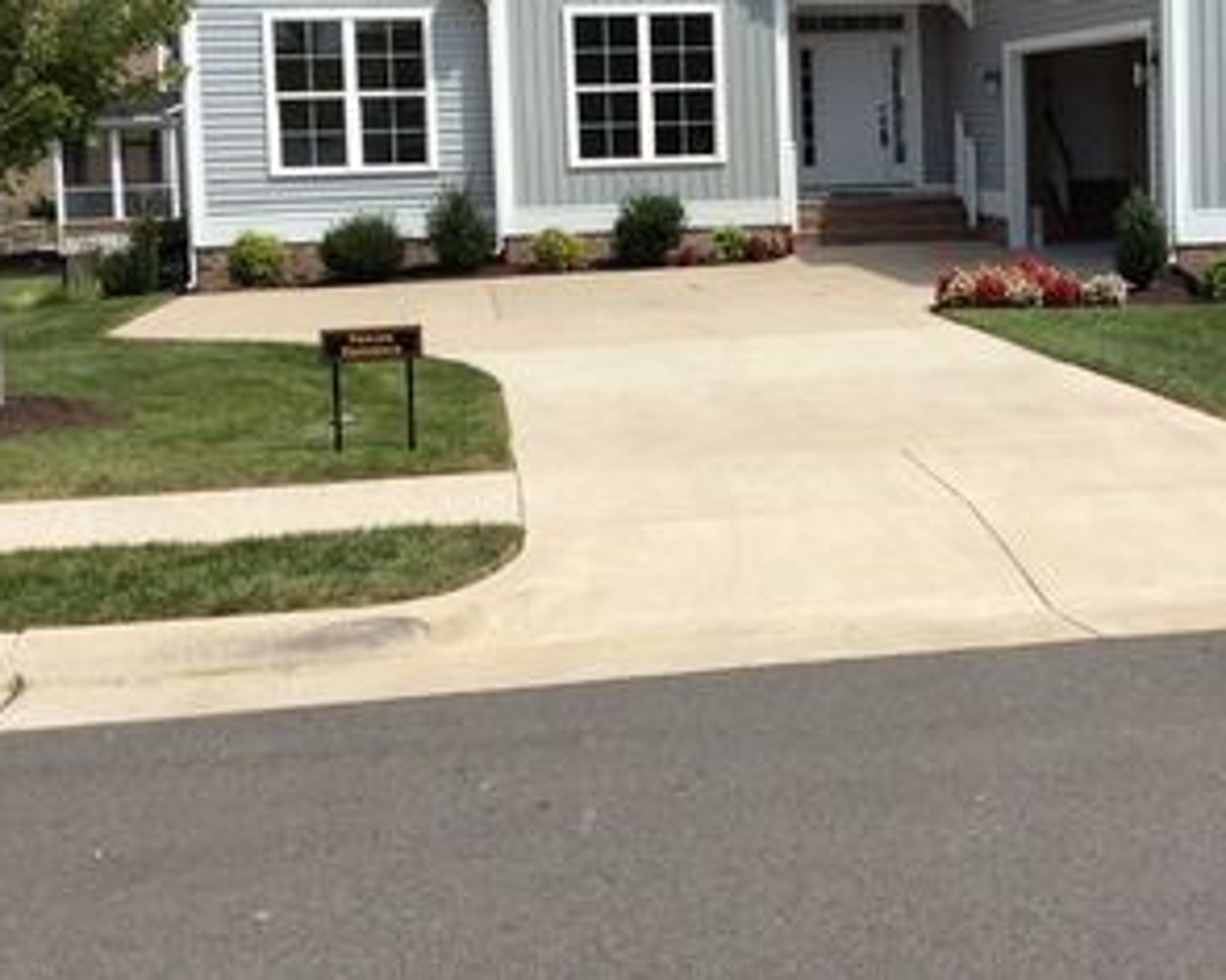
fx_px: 1922
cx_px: 872
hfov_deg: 34.8
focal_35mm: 53
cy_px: 206
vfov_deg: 28.0
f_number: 2.4
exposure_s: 1/1845
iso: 32
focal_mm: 3.3
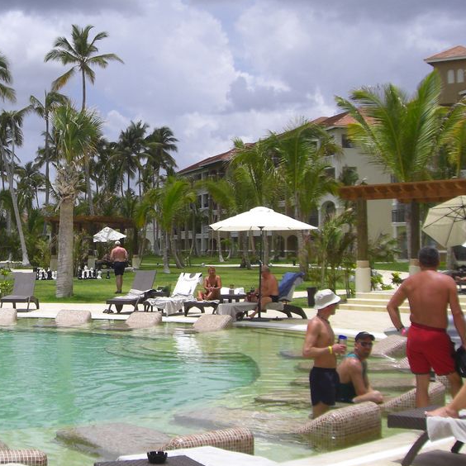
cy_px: 169
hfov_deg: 27.5
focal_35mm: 61
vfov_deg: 28.0
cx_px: 83
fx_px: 929
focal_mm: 6.2
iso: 64
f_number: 8
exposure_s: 1/200
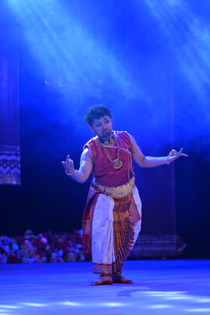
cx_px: 105
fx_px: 752
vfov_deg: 23.6
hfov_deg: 15.9
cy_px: 159
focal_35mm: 86
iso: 1000
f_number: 1.8
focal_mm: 85
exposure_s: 1/400
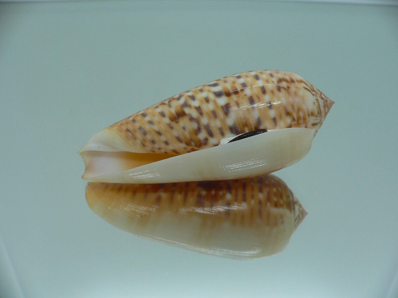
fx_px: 402
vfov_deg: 40.7
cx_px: 199
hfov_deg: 52.6
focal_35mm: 35
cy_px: 149
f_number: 2.8
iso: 80
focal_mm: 4.6
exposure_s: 1/60
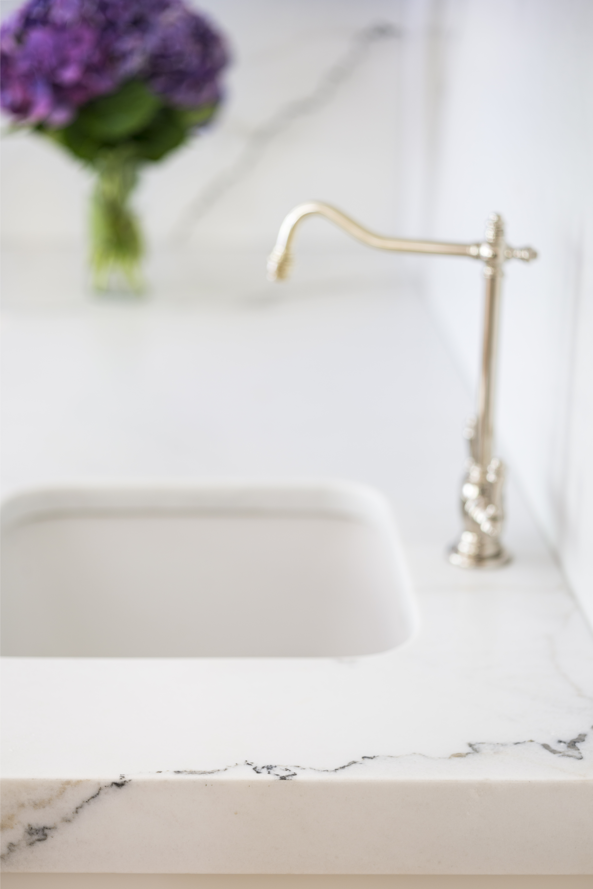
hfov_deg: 27.0
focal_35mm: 50
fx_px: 1234
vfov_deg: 39.6
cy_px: 444
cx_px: 296
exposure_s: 1/10
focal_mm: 50
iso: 160
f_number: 2.8
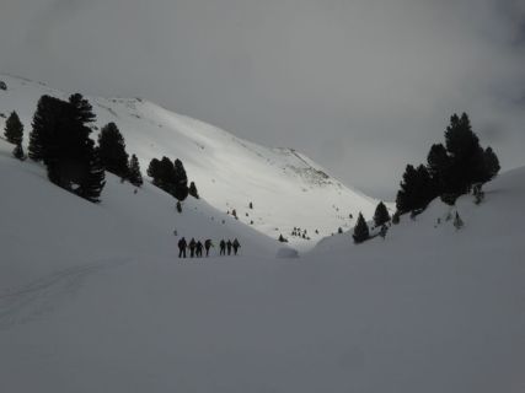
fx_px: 667
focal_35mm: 44
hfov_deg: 43.0
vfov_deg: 32.9
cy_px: 196
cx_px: 262
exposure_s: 1/1600
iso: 100
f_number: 8
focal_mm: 7.8
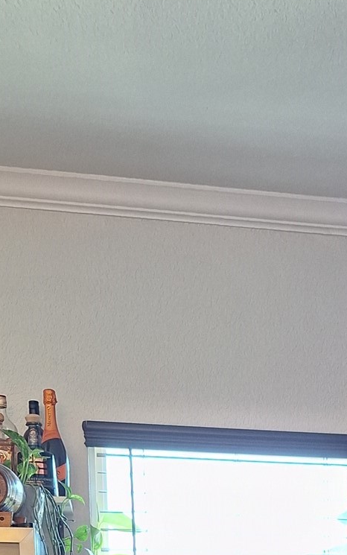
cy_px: 752
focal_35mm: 67
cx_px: 339
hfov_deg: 19.0
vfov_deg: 25.6
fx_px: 1013
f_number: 1.8
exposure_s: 1/40
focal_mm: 5.54
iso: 50
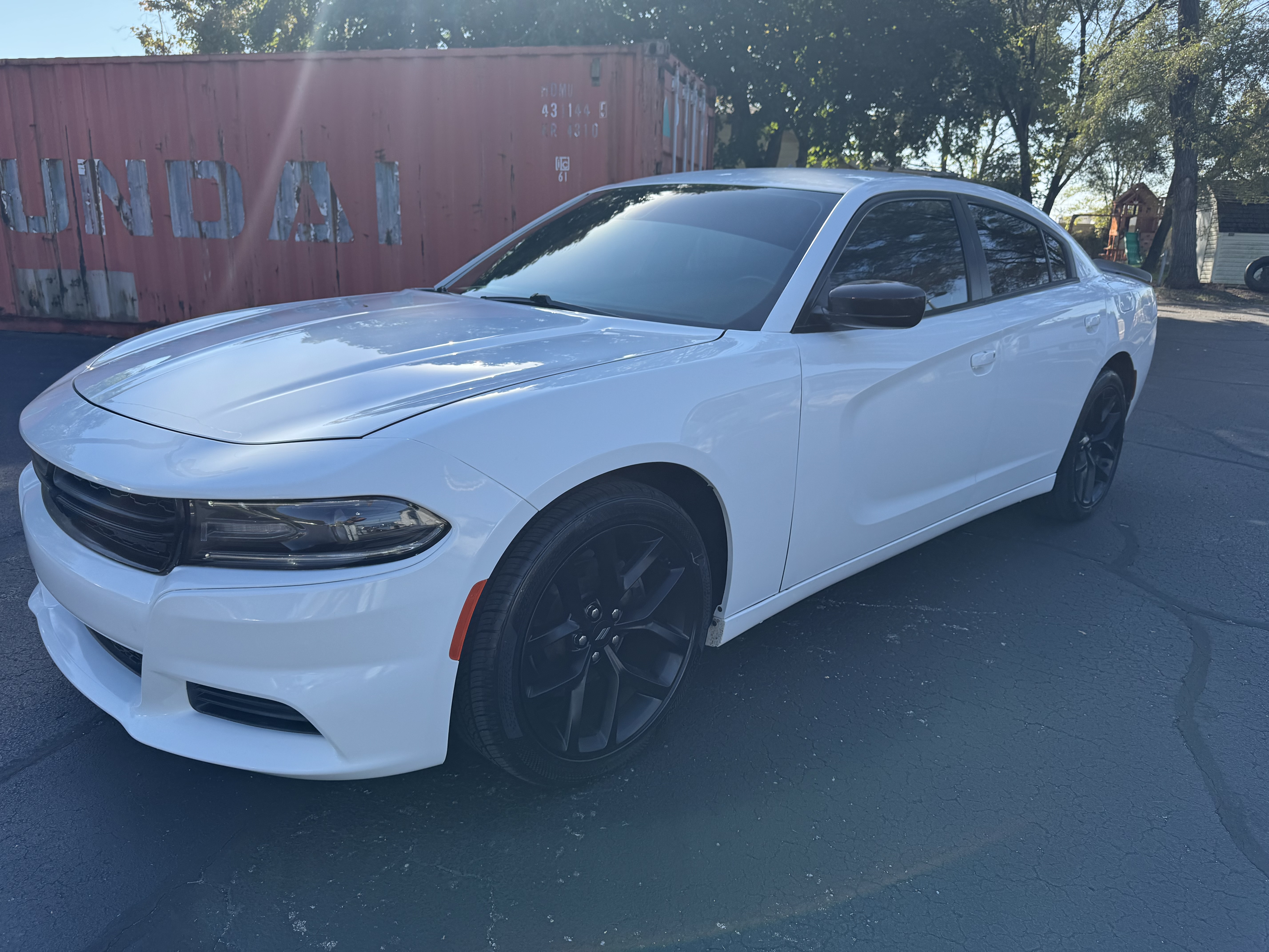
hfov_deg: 71.6
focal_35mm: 24
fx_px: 880
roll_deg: -1.7
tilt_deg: -14.6
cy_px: 476
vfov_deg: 56.8
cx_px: 634
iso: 80
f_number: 1.78
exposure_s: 1/1818
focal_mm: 6.76
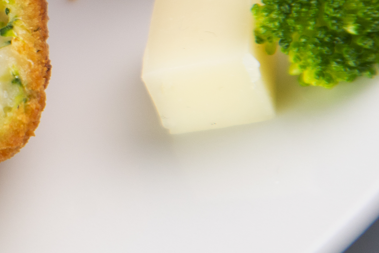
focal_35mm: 375
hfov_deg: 5.4
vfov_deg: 3.7
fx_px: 3947
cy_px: 21
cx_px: -299
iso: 320
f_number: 5.6
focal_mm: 95
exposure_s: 1/30
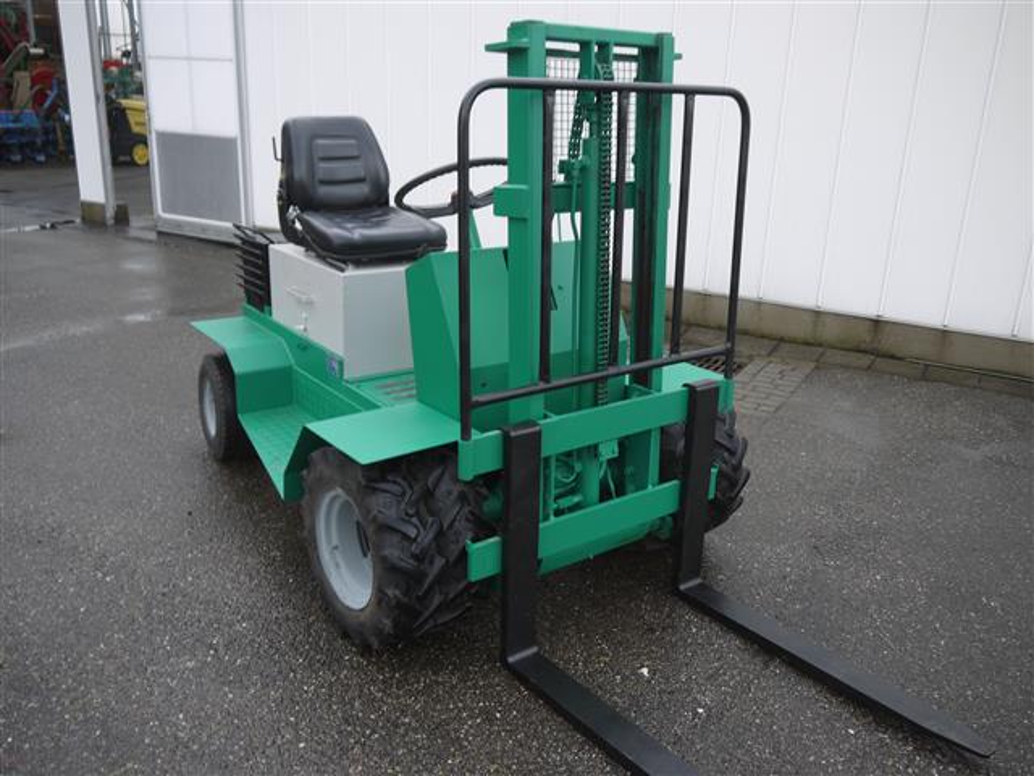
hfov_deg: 56.8
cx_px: 517
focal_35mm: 32
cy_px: 388
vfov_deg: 44.2
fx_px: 956
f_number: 4
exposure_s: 1/125
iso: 100
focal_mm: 16
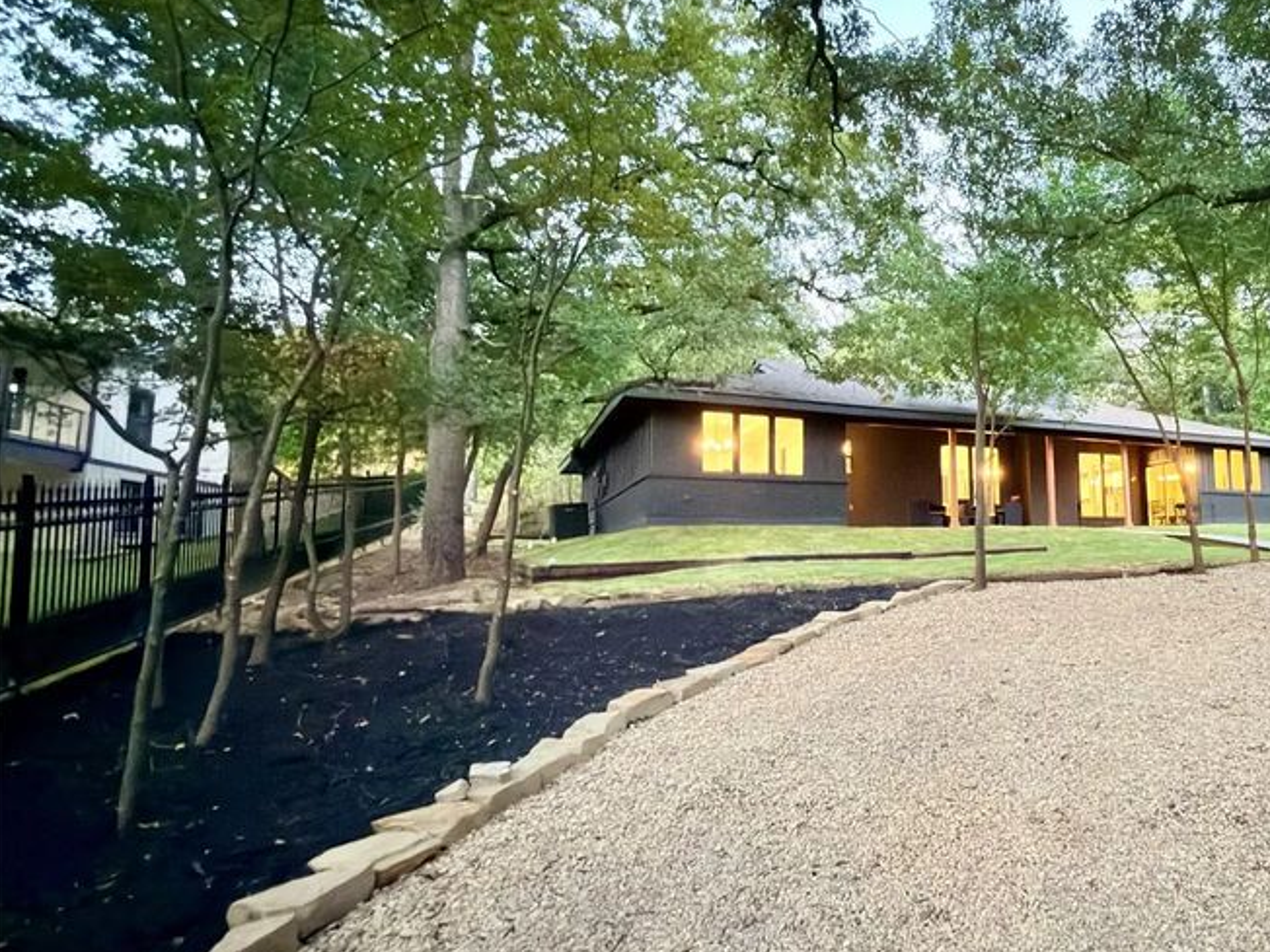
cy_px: 467
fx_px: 807
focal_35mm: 22
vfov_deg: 61.1
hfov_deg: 69.8
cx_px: 993
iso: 800
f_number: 2.2
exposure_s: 1/15
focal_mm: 2.22
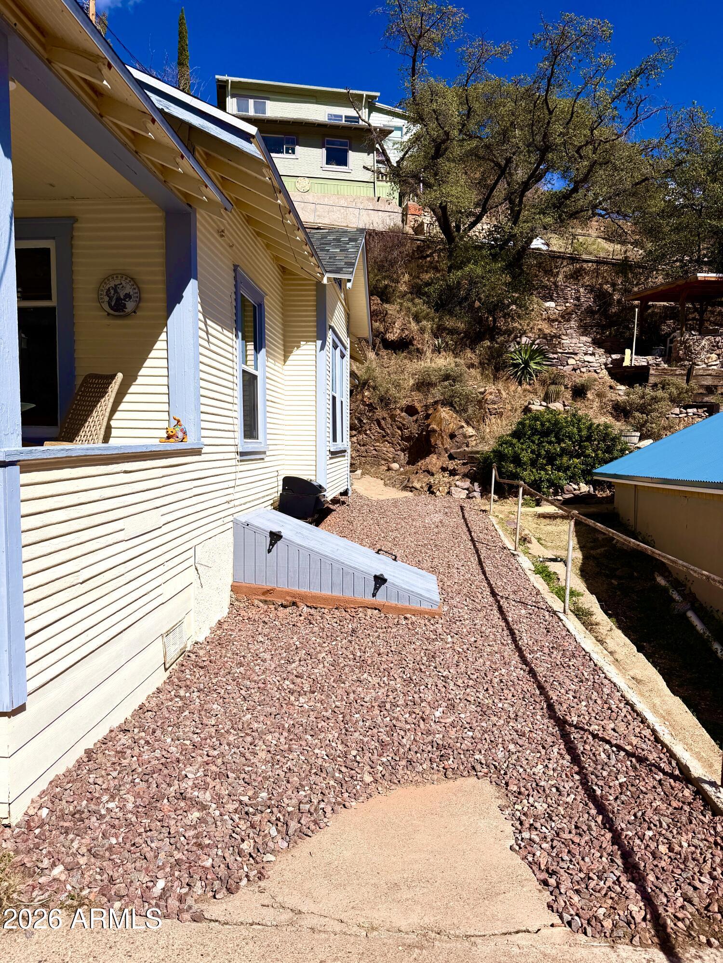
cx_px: 362
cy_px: 482
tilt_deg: -3.2
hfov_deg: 56.8
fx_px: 668
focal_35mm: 24
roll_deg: -0.9
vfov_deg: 71.6
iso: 80
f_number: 1.78
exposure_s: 1/9091
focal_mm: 6.76
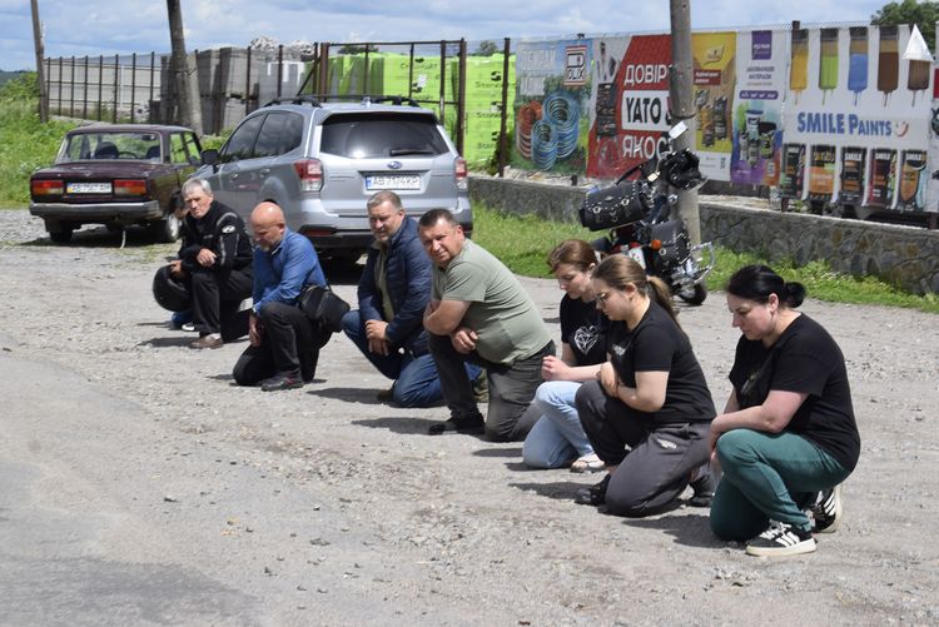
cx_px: 470
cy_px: 314
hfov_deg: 26.0
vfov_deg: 17.5
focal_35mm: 78
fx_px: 2036
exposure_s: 1/400
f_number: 10
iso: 200
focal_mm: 52
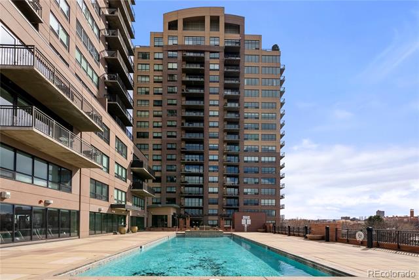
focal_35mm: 15
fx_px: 175
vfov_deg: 77.4
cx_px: 210
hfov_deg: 100.4
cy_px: 140
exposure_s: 1/500
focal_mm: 15
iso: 100
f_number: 8
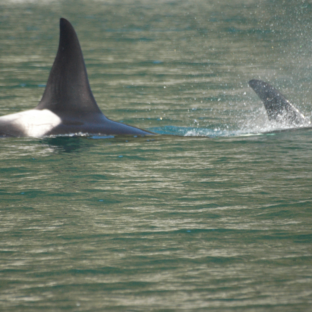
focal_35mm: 576
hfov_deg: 3.0
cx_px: 144
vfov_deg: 3.0
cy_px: 156
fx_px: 5874
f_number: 5.6
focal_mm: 300
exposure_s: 1/1000
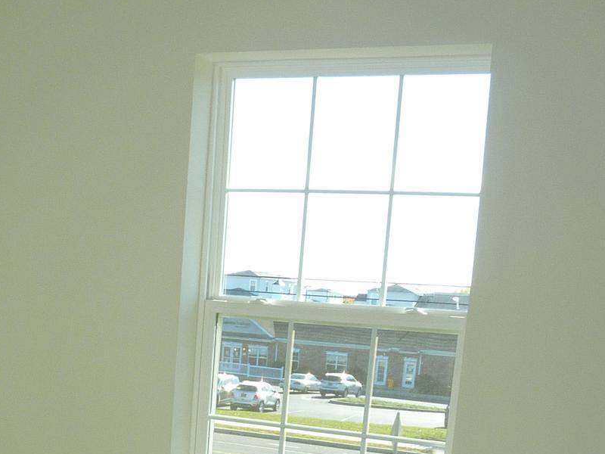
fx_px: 1119
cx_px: 188
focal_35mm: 64
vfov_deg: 21.5
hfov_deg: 30.0
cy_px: 525
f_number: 4
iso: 100
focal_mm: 4.1
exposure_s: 1/125
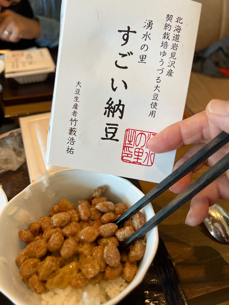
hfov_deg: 53.1
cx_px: 114
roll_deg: +1.8
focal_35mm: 26
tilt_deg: -37.8
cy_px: 152
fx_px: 229
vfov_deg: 67.3
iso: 100
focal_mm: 5.7
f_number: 1.5
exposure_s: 1/120
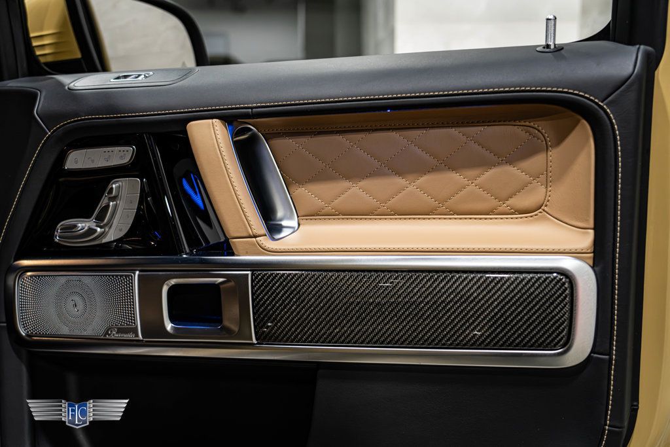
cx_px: 335
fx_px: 670
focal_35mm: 36
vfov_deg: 36.9
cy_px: 224
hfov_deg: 53.1
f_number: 4
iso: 1600
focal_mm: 36
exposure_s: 1/100
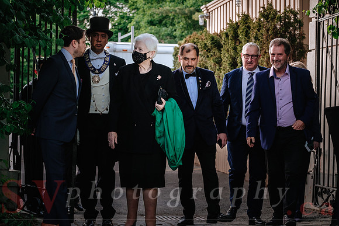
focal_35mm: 90
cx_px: 170
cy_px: 113
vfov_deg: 15.2
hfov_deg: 22.6
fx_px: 848
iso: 800
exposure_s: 1/200
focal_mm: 50
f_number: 2.8
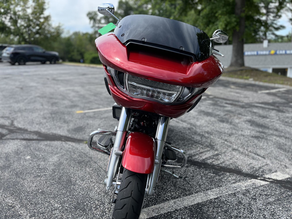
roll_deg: +2.3
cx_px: 146
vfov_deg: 53.1
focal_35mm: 26
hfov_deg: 67.3
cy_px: 110
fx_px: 219
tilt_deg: -15.3
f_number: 1.6
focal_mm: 5.1
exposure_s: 1/1066
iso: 50
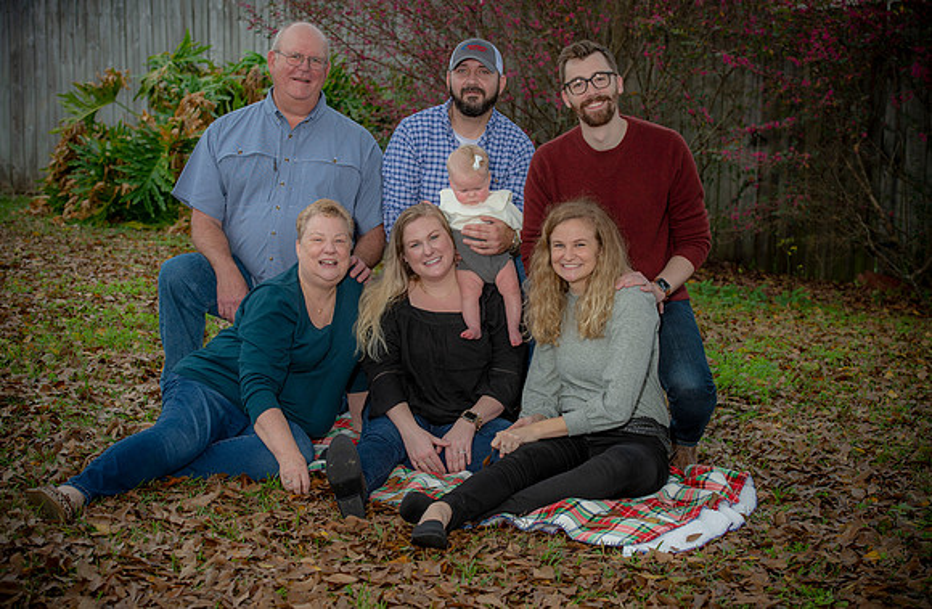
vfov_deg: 19.0
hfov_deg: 28.8
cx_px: 467
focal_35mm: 71
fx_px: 1815
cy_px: 300
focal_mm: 70
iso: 160
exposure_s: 1/200
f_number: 5.6
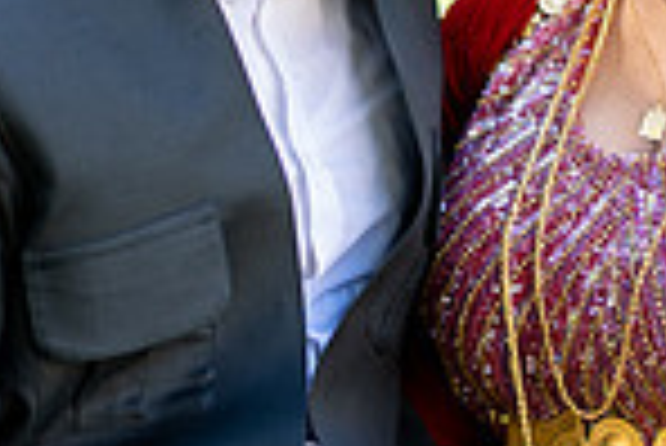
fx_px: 4000
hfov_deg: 9.5
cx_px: 486
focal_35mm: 216
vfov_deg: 6.4
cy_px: 164
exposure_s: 1/250
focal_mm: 55
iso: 100
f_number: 1.8
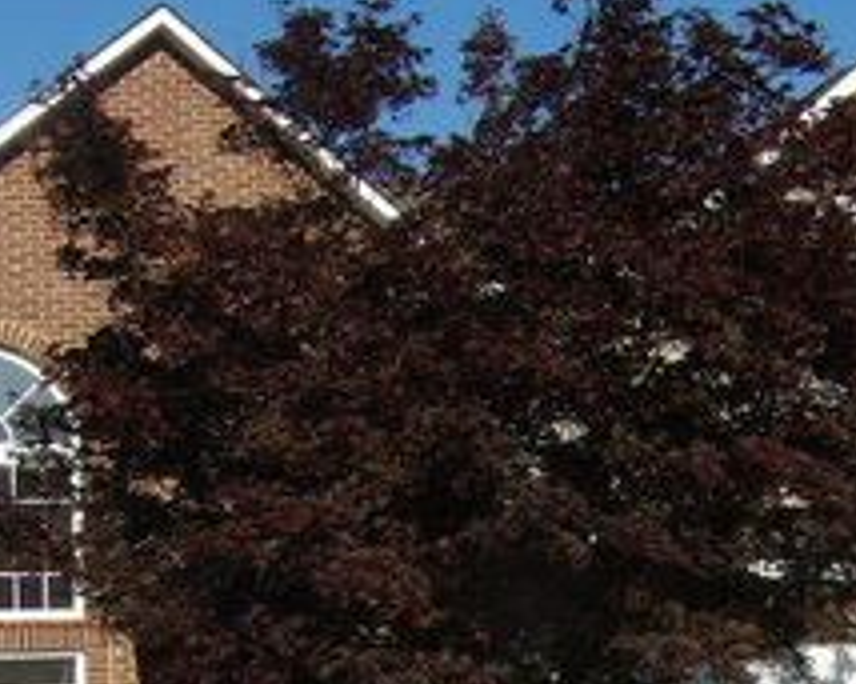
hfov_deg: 21.4
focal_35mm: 89
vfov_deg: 17.0
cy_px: 610
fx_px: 2254
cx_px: 612
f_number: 3.7
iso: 100
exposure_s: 1/887
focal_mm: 7
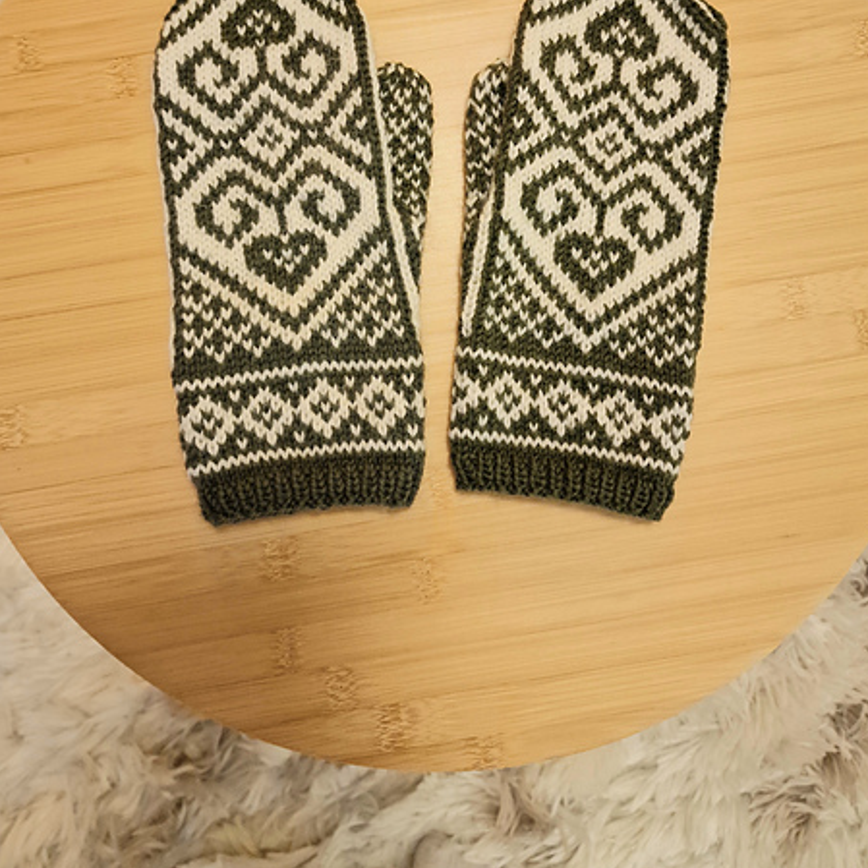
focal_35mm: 29
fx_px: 823
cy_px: 259
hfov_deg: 55.6
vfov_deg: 54.0
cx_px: 431
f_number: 1.8
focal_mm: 6.4
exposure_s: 1/25
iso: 500
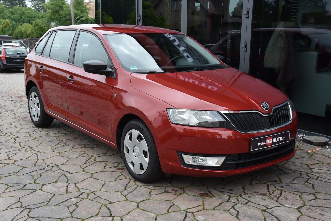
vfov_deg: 33.4
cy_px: 110
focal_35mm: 40
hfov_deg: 48.4
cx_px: 166
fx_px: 368
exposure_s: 1/320
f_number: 9
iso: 500
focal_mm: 40
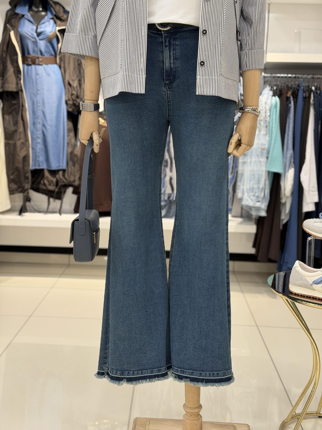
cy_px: 215
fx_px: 595
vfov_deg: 39.7
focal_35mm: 48
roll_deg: -1.7
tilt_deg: -9.1
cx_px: 161
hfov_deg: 30.3
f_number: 1.78
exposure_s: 1/100
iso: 200
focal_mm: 6.76
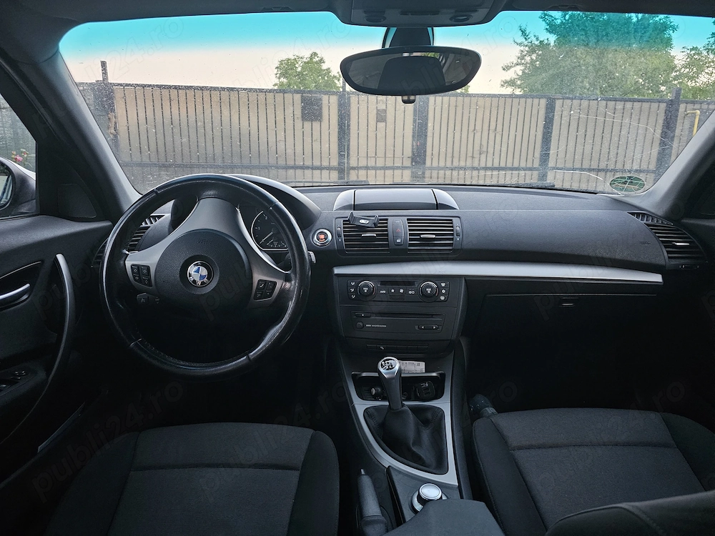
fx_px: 475
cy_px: 268
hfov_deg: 73.9
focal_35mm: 23
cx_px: 358
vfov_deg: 58.9
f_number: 1.7
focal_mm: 6.3
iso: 640
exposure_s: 1/30
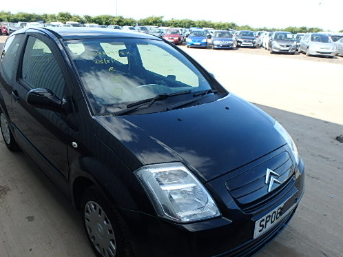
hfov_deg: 65.3
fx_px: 267
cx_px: 165
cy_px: 152
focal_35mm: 27
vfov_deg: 51.0
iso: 125
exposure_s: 1/400
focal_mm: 3.7
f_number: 3.5
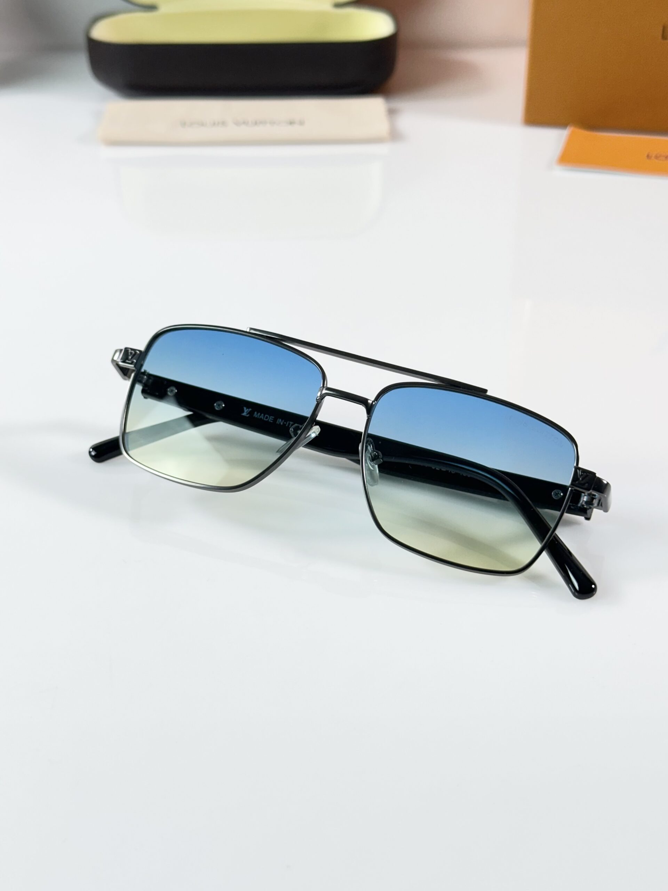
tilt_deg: -31.8
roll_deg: +0.4
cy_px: 446
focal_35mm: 48
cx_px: 334
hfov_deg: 30.3
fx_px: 1235
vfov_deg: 39.7
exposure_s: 1/100
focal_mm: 6.86
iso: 80
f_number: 1.78
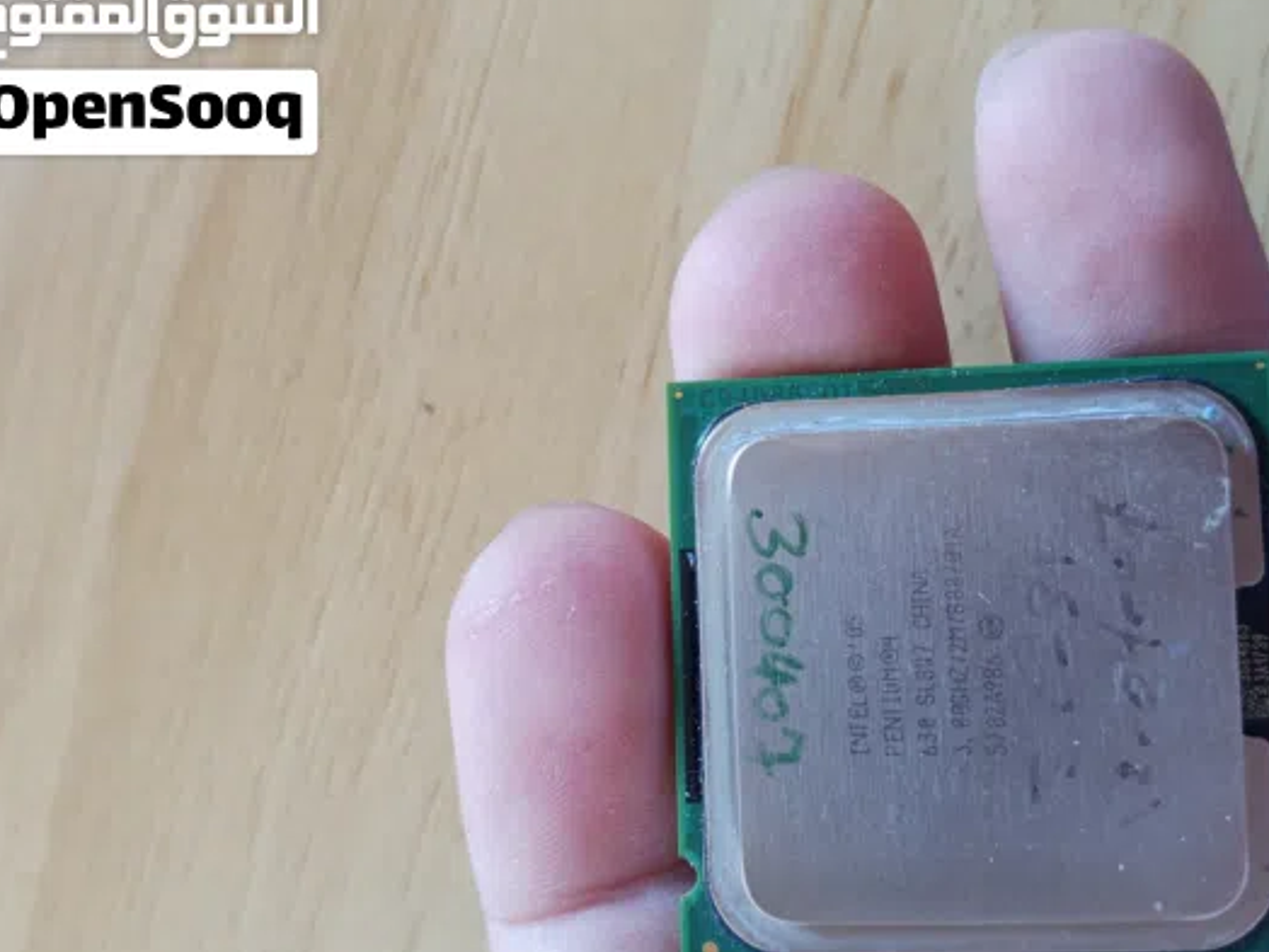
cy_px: 504
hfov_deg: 55.3
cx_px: 683
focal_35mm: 33
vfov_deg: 42.9
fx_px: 1210
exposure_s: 1/40
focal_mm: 4.19
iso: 767
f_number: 1.6
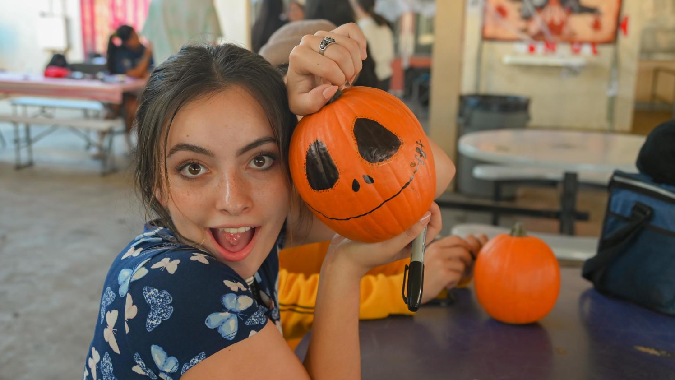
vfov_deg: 29.0
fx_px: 734
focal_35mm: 41
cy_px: 208
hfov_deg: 49.4
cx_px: 337
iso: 800
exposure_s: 1/100
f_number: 5
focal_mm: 39
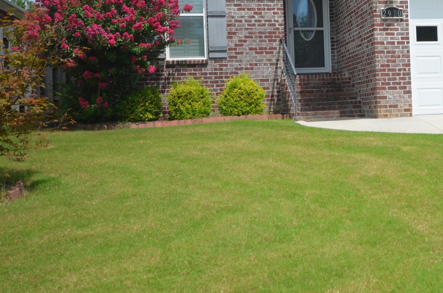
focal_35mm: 56
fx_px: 688
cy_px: 80
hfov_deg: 33.6
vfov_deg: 23.9
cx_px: 410
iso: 180
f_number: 8
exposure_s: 1/500
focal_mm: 20
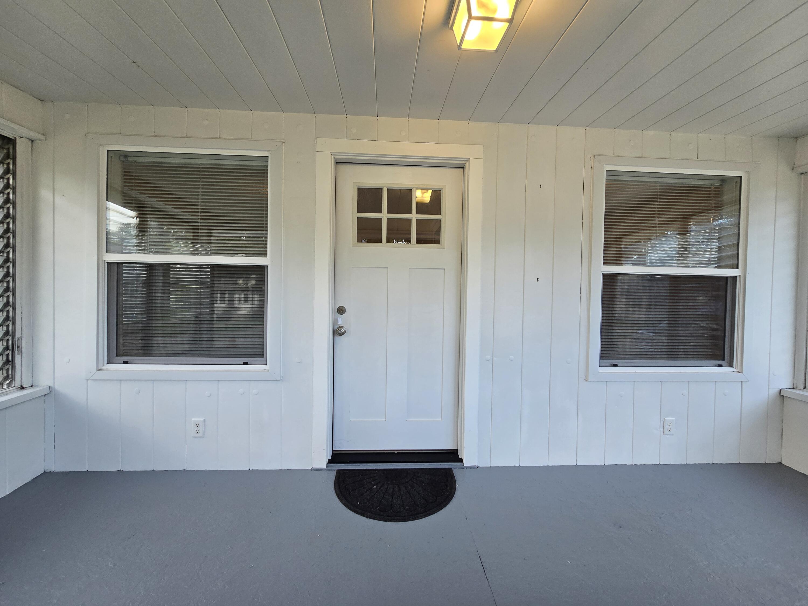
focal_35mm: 13
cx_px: 404
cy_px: 303
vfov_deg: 89.9
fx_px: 303
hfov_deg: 106.2
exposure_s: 1/120
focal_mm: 2.2
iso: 80
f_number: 2.2
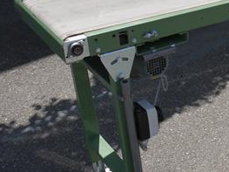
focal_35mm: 73
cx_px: 273
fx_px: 483
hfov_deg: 24.3
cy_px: 93
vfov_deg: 20.1
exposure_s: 1/200
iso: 100
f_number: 11
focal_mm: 15
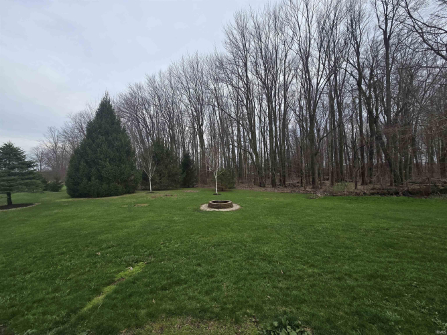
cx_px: 224
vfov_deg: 89.9
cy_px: 168
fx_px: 168
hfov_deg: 106.2
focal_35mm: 13
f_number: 2.2
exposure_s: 1/542
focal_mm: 2.2
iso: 50
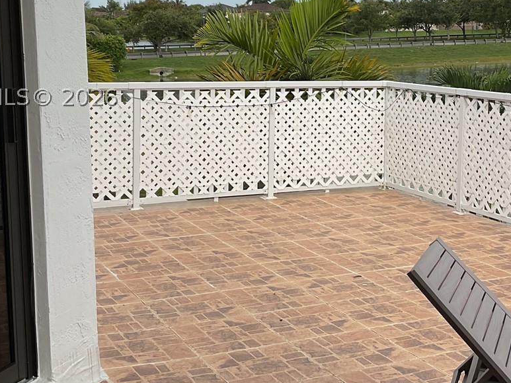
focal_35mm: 60
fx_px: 886
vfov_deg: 24.2
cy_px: 97
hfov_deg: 32.0
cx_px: 320
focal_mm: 3
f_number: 1.8
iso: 16
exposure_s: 1/1221
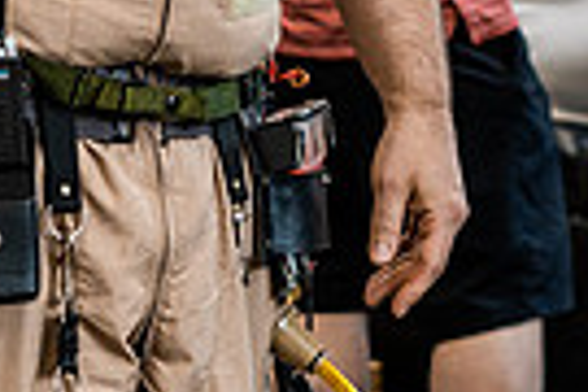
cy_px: -59
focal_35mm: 286
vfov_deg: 4.8
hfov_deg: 7.2
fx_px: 4671
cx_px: -38
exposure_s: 1/250
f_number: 3.2
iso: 400
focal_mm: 50
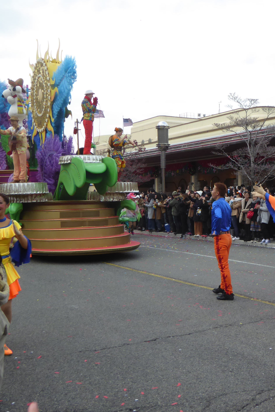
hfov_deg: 27.0
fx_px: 550
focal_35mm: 48
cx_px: 252
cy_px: 204
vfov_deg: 41.1
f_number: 3.6
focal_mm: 5.8
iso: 160
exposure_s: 1/250
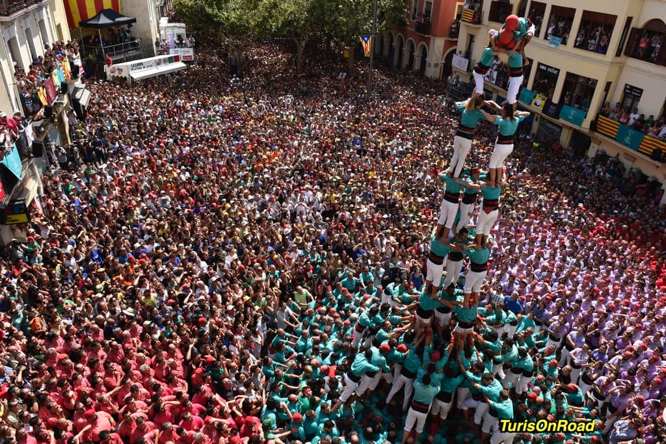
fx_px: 444
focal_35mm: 24
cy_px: 222
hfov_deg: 73.7
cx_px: 333
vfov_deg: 53.1
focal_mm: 24
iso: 400
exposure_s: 1/250
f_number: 13
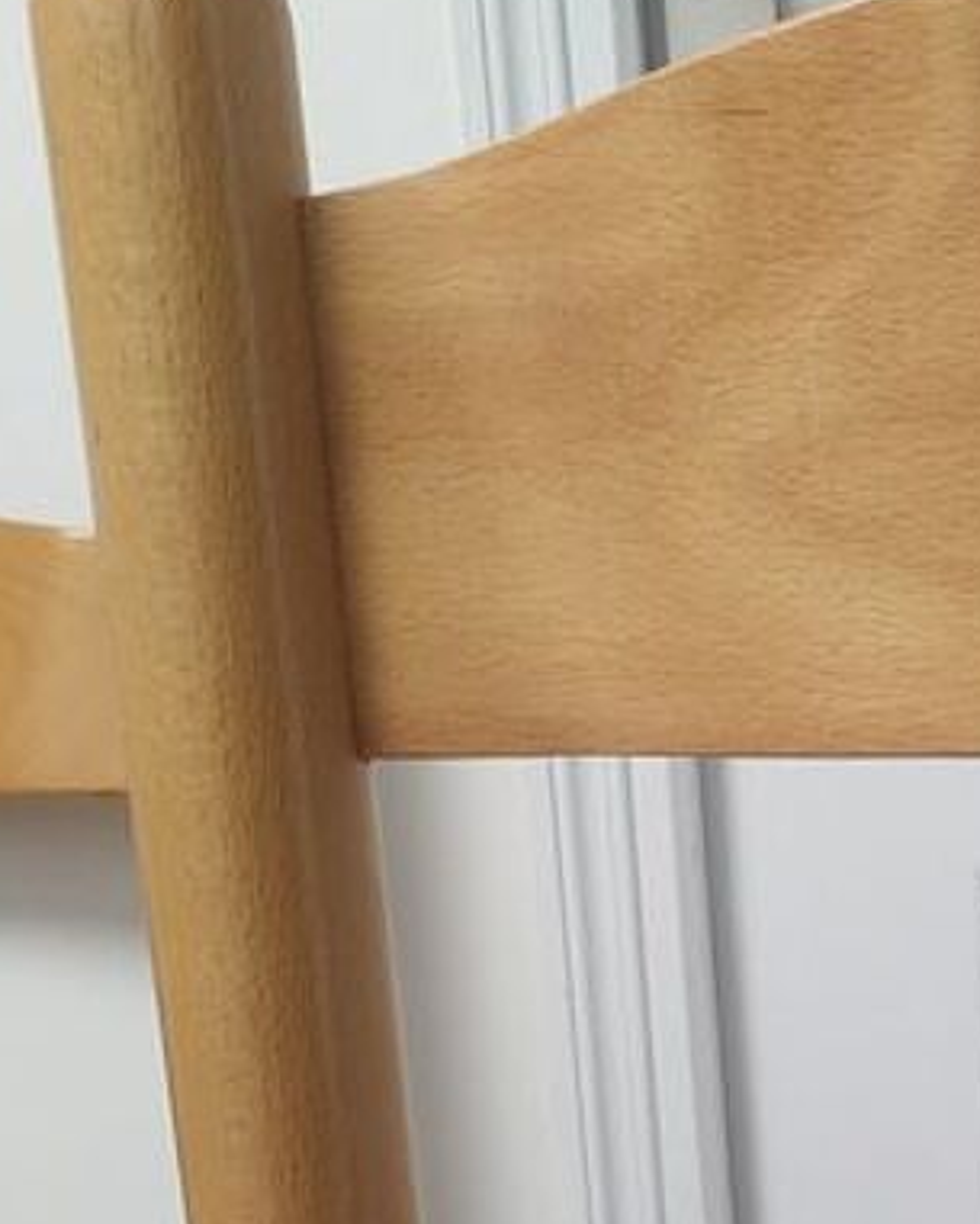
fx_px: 2972
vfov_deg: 19.8
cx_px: 1346
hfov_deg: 17.3
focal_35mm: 82
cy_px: 1887
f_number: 1.9
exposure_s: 1/50
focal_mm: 3.94
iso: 160
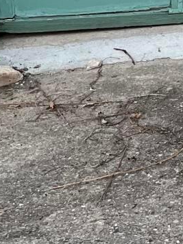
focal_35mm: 146
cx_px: 363
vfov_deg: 12.6
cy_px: -153
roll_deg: +1.7
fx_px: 1029
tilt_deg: -8.5
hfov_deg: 9.5
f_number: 1.6
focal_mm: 5.1
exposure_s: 1/100
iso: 125
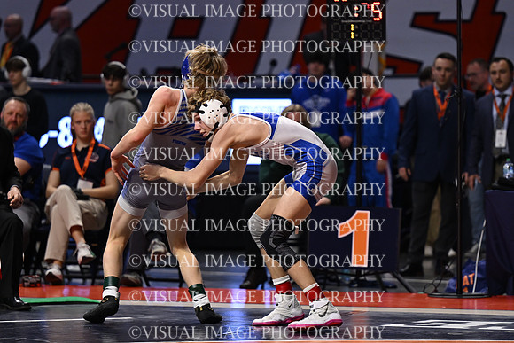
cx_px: 257
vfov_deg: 6.8
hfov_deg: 10.2
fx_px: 2885
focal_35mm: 202
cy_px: 172
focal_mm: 135
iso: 1100
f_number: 2.8
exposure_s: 1/800
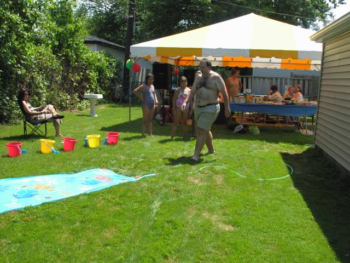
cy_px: 132
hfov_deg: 52.6
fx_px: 354
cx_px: 175
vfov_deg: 40.7
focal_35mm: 35
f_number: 5.6
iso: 50
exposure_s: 1/146
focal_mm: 8.9
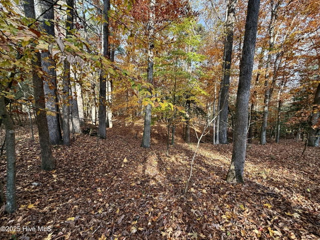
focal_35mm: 14
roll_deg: -1.2
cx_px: 160
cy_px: 120
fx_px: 129
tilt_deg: -2.8
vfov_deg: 85.7
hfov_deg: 102.0
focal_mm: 2.22
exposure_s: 1/183
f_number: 2.2
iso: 50
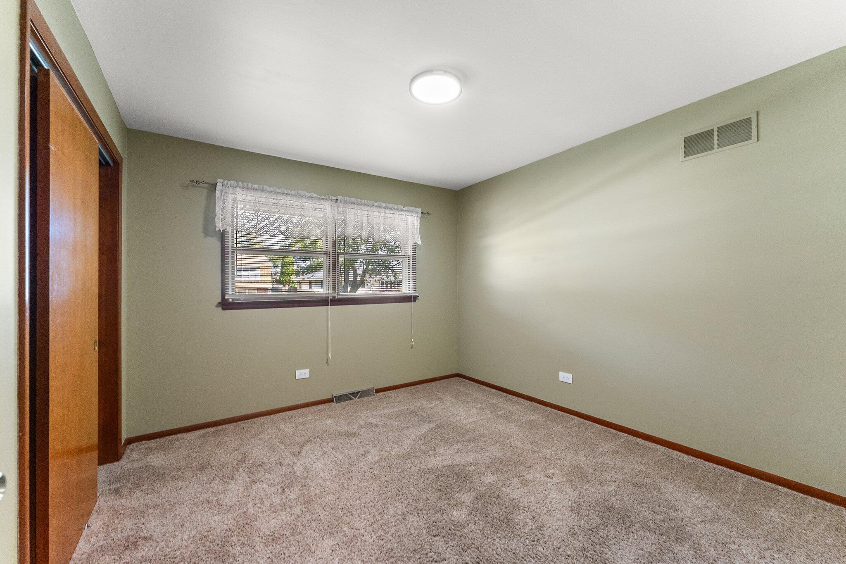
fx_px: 329
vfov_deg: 81.2
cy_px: 282
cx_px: 423
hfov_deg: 104.3
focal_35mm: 14
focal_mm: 14
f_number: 8
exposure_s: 1/15
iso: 3200
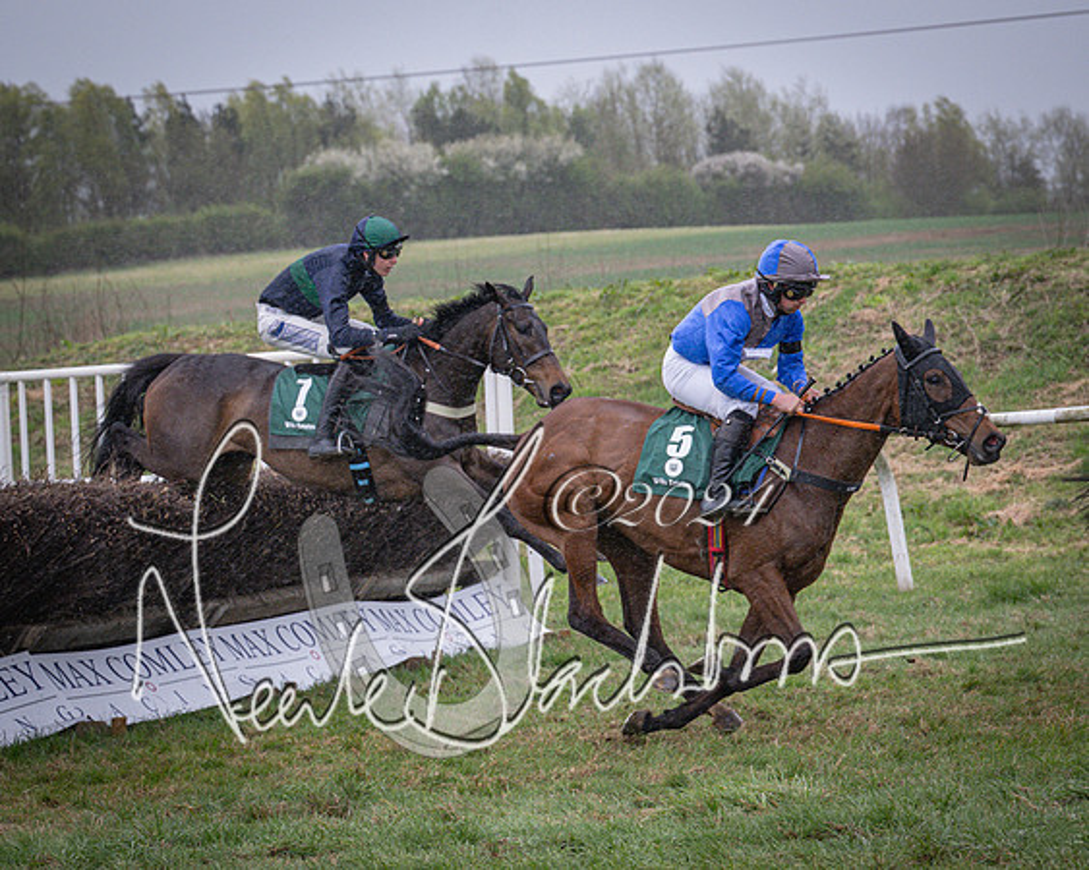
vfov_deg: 13.0
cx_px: 654
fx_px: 3812
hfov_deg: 16.2
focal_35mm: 118
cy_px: 435
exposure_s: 1/1000
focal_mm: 70
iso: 1600
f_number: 4
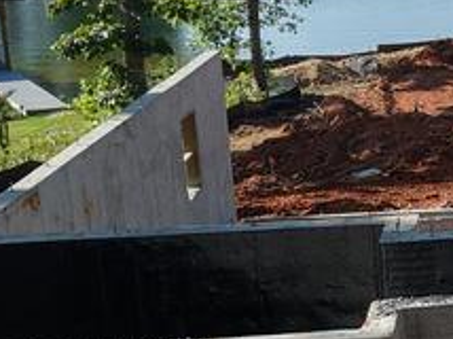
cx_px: 853
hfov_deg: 14.7
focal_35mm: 115
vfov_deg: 12.9
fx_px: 1503
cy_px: 182
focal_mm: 8.67
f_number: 1.8
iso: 100
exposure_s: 1/160
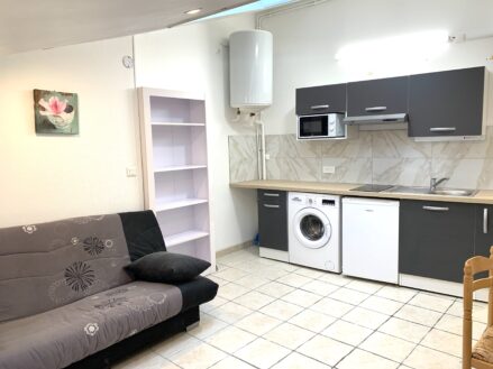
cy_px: 184
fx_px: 370
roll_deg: +1.2
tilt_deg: -5.9
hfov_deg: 67.3
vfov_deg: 53.0
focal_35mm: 26
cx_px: 246
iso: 80
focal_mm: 4.25
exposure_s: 1/100
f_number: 1.8
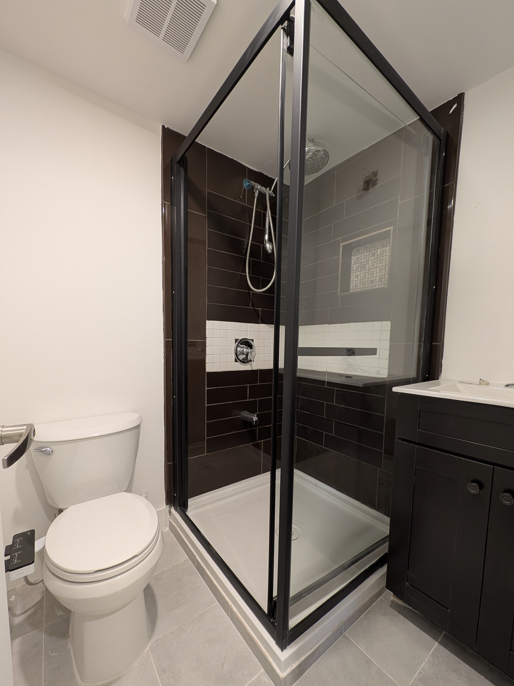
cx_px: 247
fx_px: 257
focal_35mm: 13
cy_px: 370
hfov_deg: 89.9
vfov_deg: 106.0
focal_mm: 2.23
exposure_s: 1/24
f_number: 1.95
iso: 142
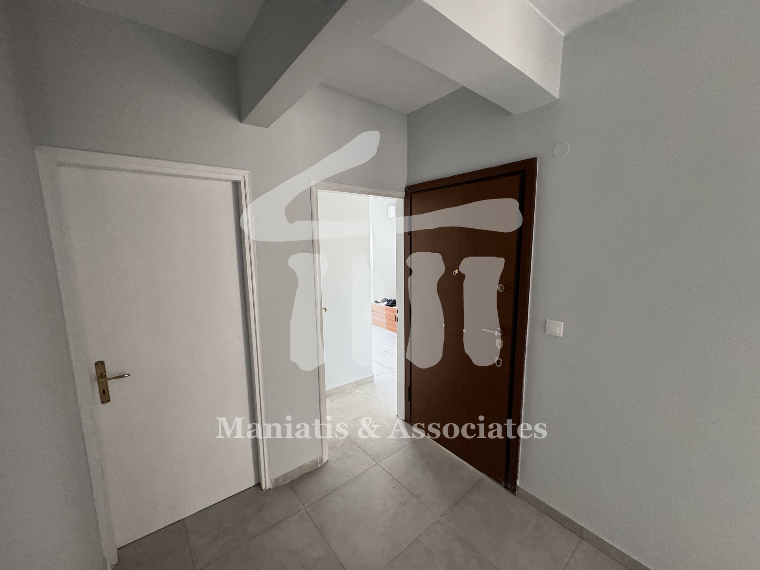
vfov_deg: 85.7
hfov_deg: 102.1
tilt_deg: -8.7
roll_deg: -0.7
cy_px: 285
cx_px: 380
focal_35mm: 14
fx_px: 307
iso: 320
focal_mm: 2.22
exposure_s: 1/73
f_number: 2.2
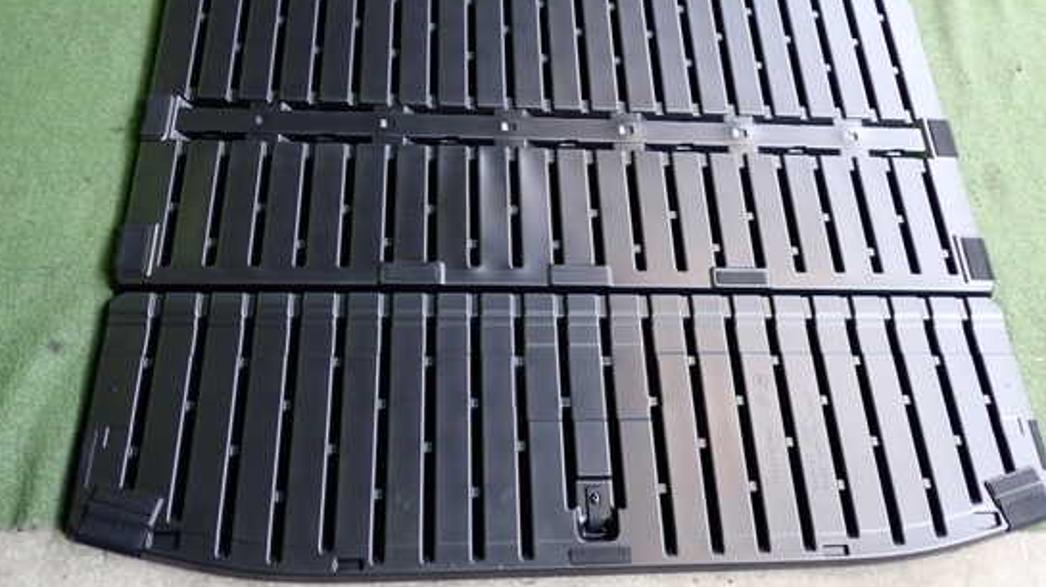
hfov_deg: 55.3
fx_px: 998
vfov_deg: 32.7
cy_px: 240
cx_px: 562
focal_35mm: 36
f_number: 2.3
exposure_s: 1/30
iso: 200
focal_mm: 5.4
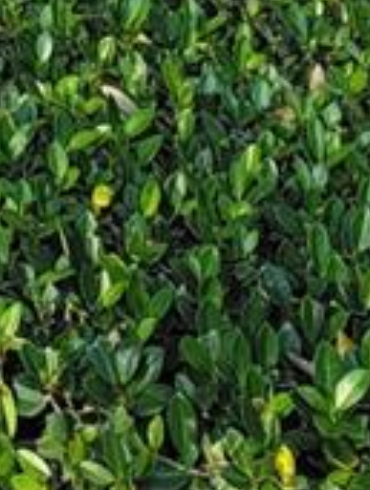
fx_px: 2385
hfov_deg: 8.3
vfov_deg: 9.2
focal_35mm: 168
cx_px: -422
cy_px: -1014
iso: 16
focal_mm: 6.7
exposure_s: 1/132
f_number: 1.8
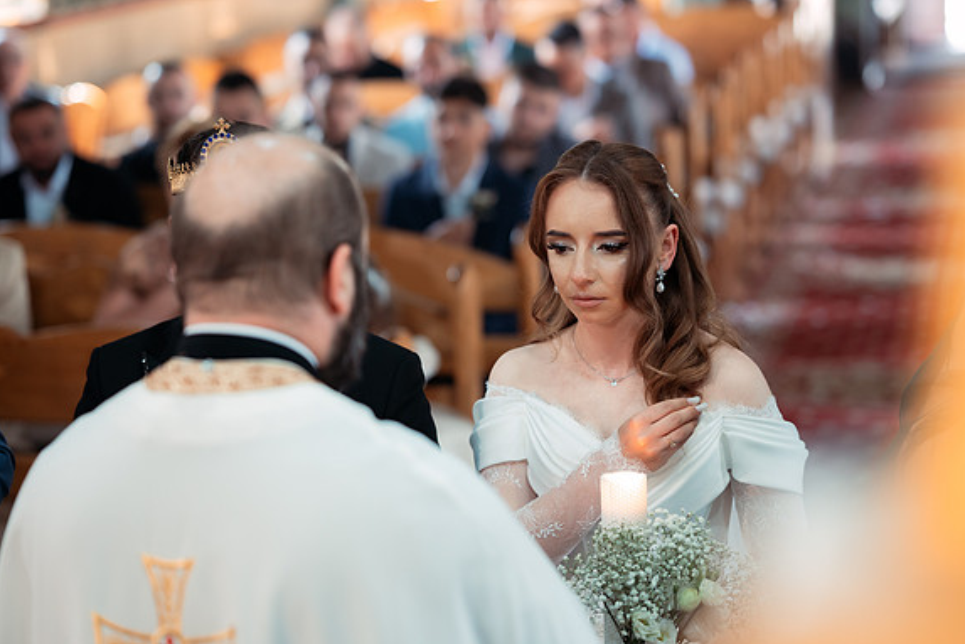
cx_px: 485
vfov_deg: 15.9
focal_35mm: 86
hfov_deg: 23.6
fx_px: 2305
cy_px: 324
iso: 1600
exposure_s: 1/320
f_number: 2.2
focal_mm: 85
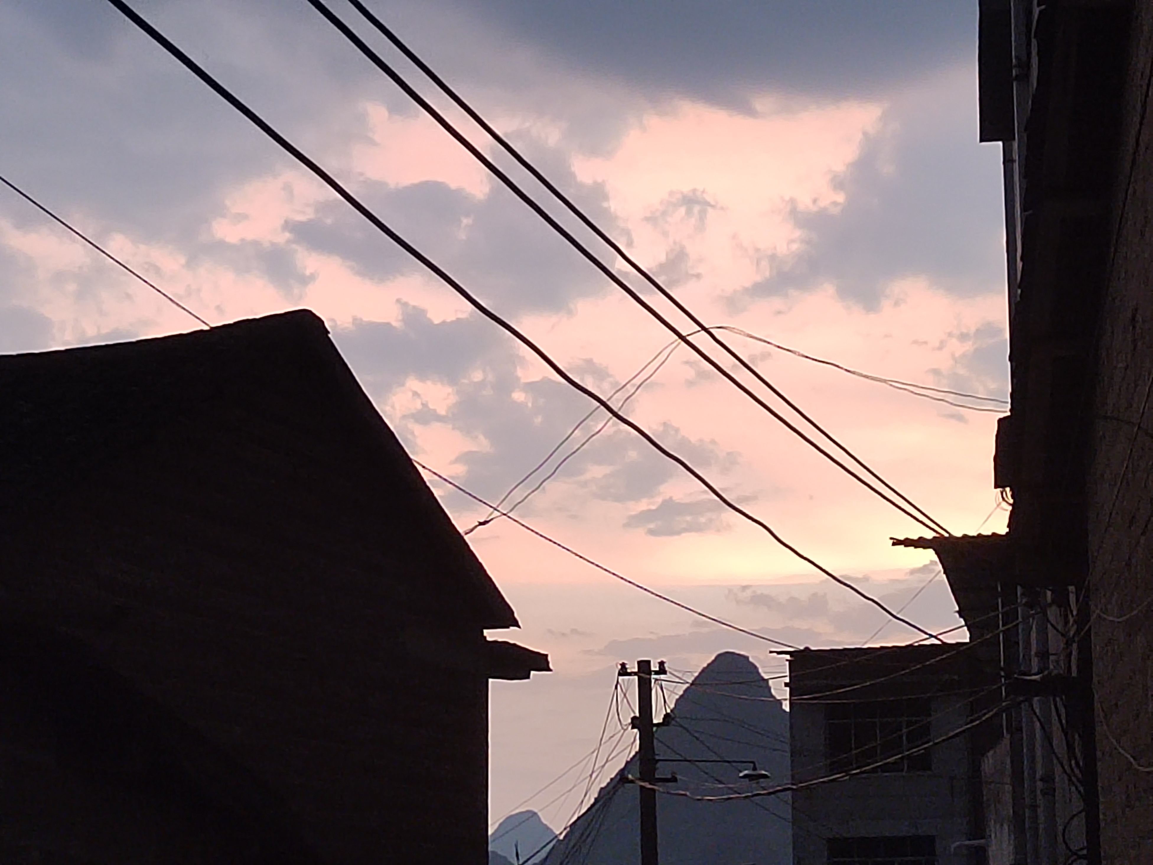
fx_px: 2631
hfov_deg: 24.7
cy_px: 432
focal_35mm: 79
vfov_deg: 18.7
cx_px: 576
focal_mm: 5.52
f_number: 1.9
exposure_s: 1/100
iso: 1850
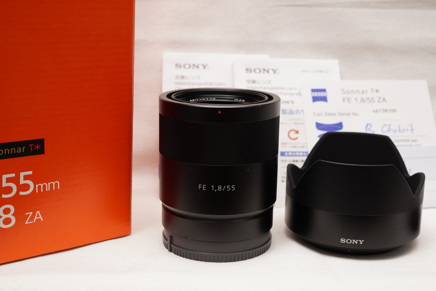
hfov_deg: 37.8
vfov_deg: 25.8
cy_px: 146
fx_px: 636
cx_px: 218
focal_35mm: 52
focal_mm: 35
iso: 800
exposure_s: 1/60
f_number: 8
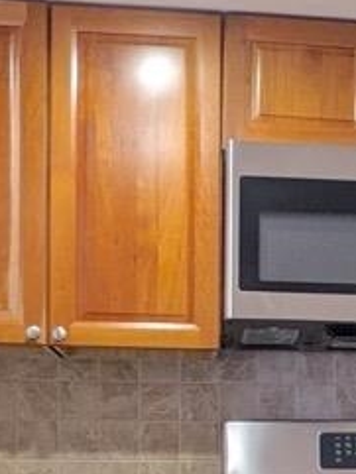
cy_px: 482
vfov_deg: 22.1
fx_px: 1165
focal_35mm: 85
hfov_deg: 16.9
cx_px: 370
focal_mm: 2.22
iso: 134
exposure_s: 1/24
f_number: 2.2
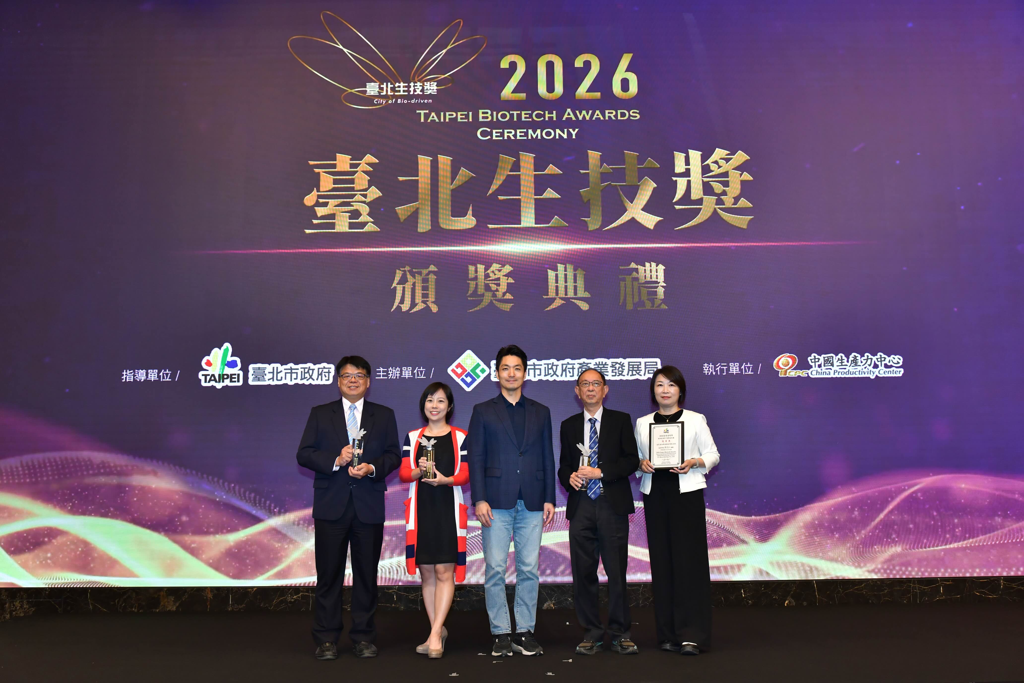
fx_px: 967
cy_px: 342
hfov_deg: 55.8
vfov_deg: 38.9
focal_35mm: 34
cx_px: 512
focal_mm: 34
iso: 1000
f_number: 5.6
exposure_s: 1/125
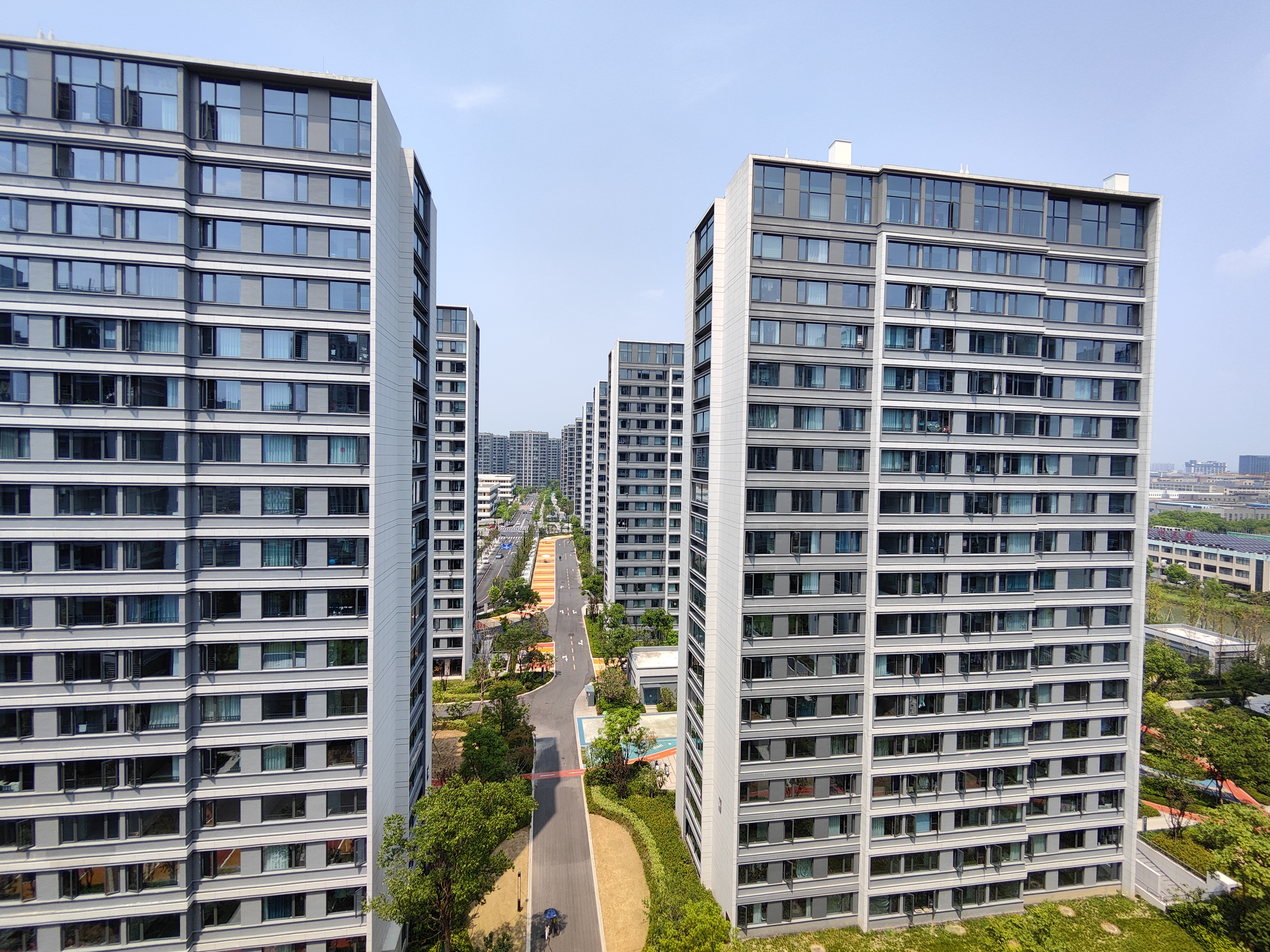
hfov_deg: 94.5
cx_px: 635
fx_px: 587
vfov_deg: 78.1
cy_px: 476
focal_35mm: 16
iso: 50
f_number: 2.4
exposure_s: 1/689
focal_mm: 2.13
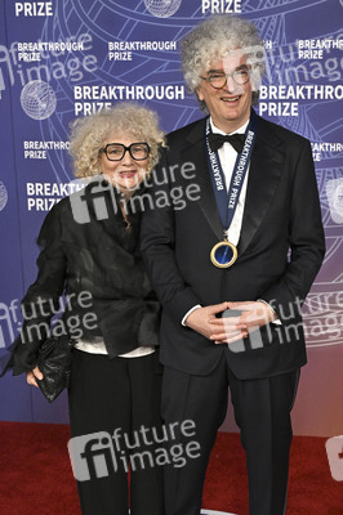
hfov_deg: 29.8
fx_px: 644
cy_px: 258
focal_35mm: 45
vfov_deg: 43.6
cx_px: 172
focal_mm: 45
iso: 2000
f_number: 4.5
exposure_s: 1/320
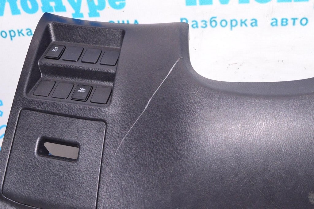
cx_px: 157
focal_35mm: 44
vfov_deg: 30.8
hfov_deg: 45.0
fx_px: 379
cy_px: 104
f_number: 8
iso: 1600
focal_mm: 29
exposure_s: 1/200
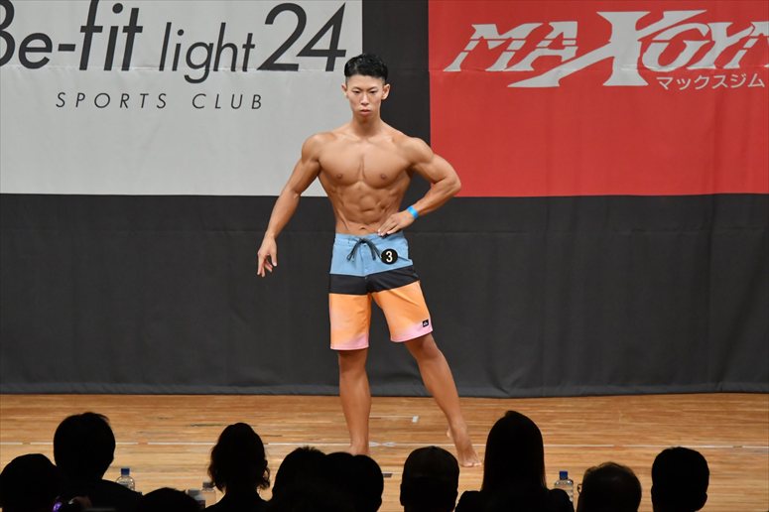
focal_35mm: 255
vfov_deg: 5.4
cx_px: 384
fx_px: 5444
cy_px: 256
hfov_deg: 8.1
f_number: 5.6
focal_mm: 170
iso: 6400
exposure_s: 1/400
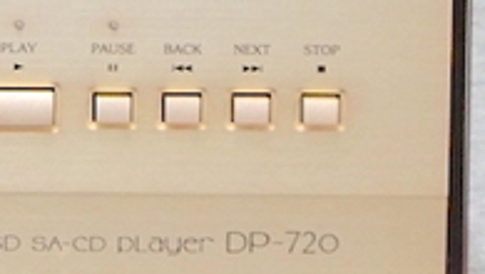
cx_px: -552
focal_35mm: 664
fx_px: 8545
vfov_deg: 1.8
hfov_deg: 3.2
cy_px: -75
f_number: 5.2
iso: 200
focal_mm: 22.3
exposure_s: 1/10
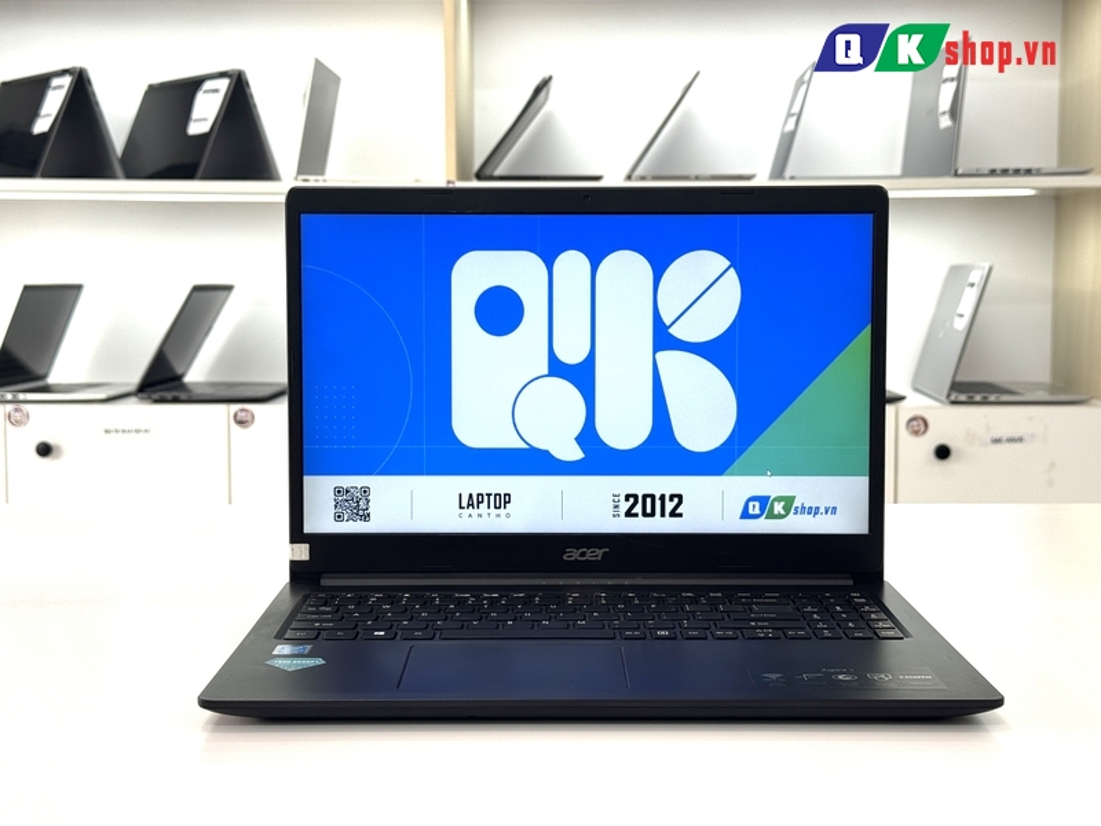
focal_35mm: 48
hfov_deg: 39.7
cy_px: 413
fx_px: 1527
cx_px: 550
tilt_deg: -5.1
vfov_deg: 30.3
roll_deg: +1.0
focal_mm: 6.76
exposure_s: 1/171
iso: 50
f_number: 1.78
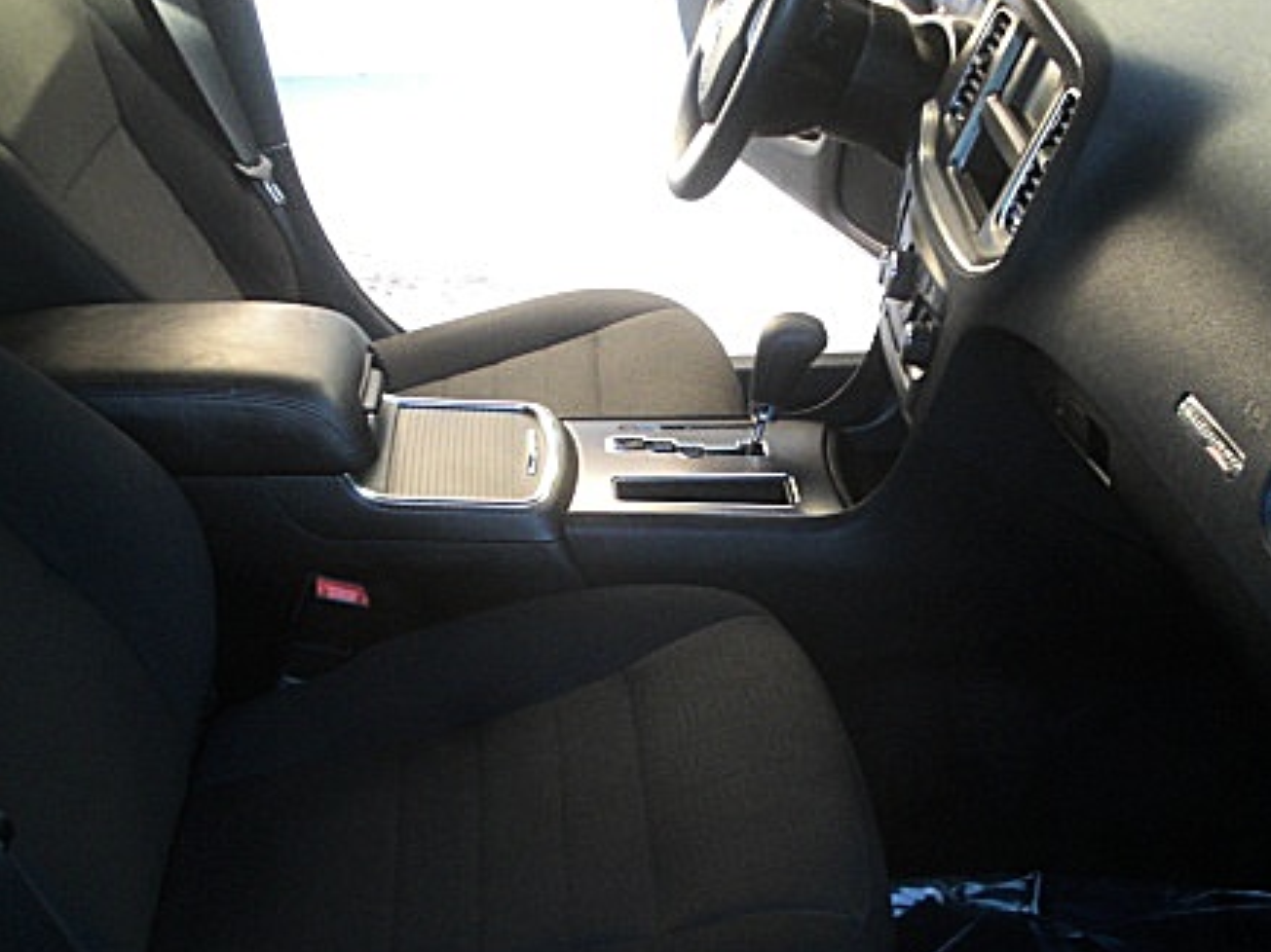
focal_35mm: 53
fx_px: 1945
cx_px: 698
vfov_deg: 27.5
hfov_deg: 36.1
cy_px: 540
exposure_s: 1/60
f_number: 2.8
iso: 200
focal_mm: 6.3
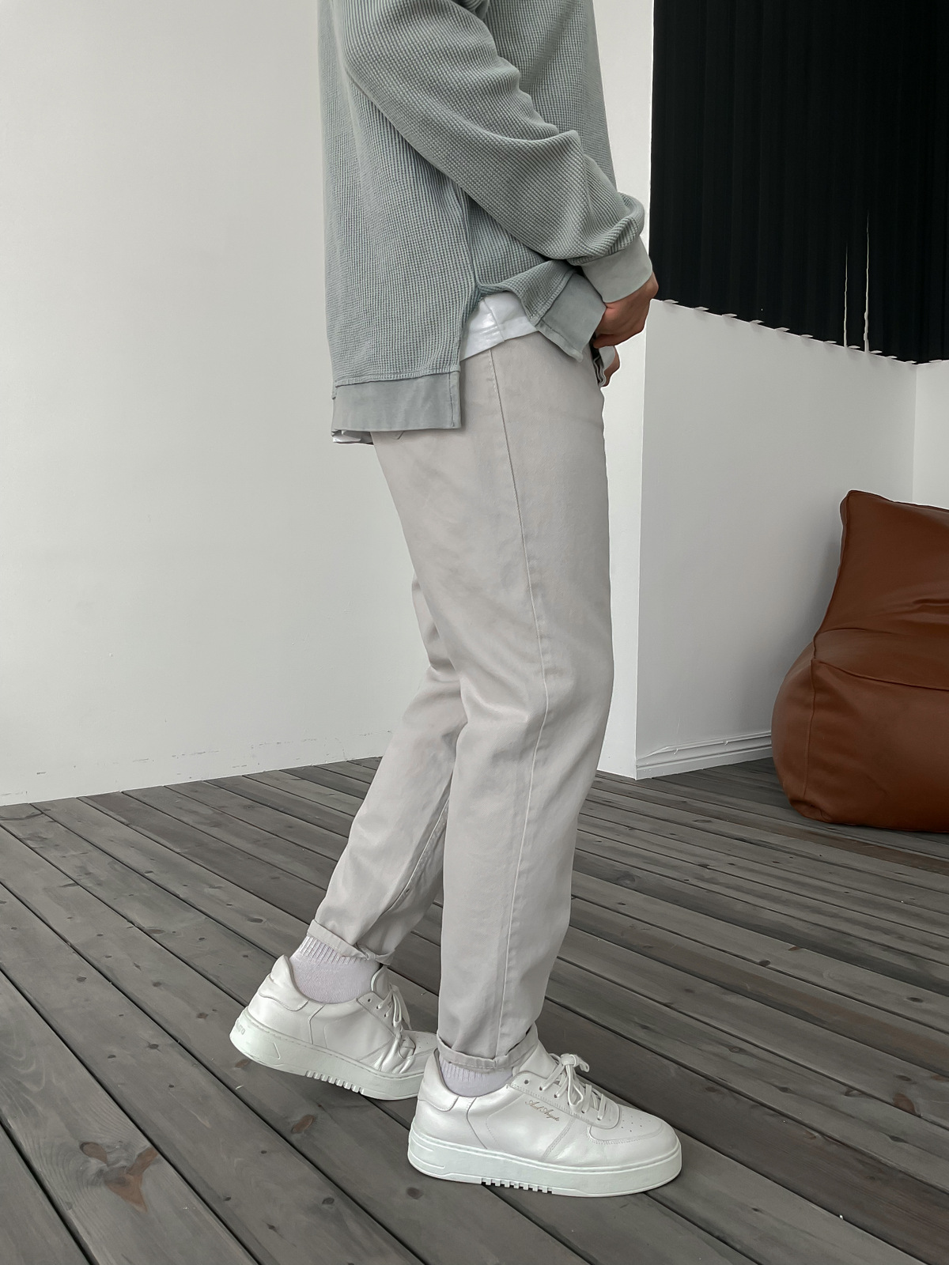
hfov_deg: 48.2
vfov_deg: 61.7
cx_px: 474
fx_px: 1060
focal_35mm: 29
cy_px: 632
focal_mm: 3
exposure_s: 1/120
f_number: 1.8
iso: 32
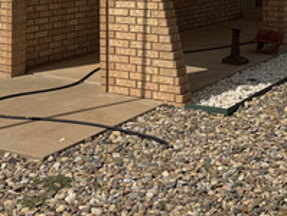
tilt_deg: +1.2
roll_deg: +0.6
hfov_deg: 25.3
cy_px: -56
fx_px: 640
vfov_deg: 18.1
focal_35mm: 77
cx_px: 156
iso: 80
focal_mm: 6.76
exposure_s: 1/10309
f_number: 1.78
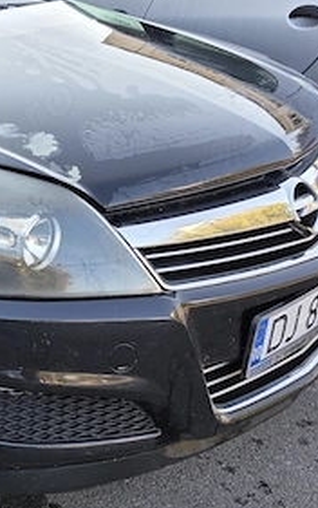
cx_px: -170
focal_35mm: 52
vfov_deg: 38.6
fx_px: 720
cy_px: 190
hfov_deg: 20.8
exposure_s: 1/359
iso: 50
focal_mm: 6.3
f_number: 1.7
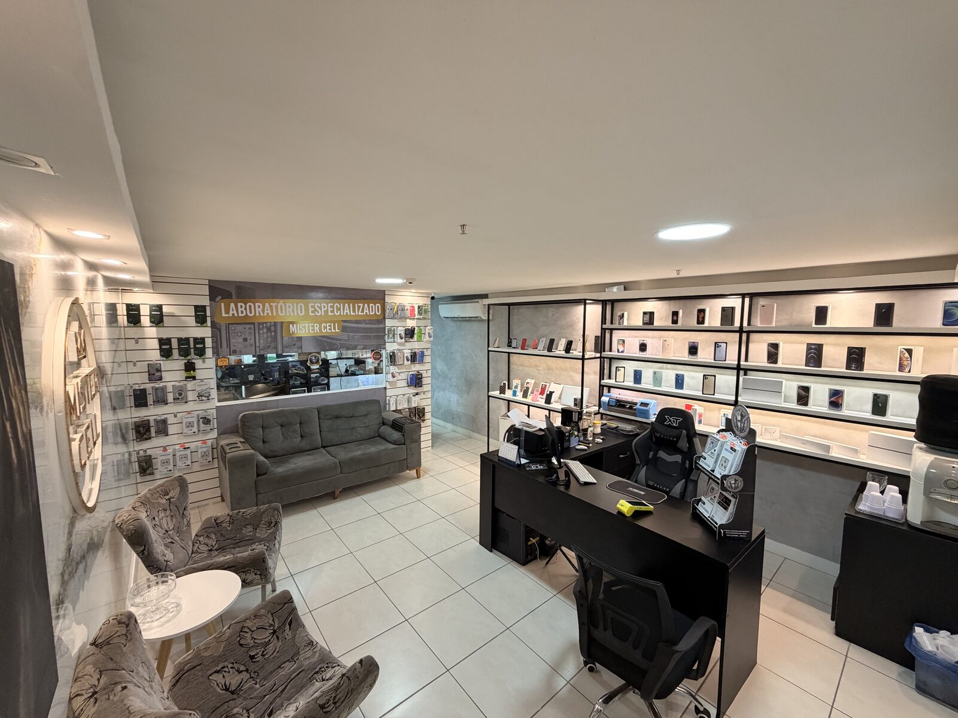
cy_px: 359
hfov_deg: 102.1
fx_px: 387
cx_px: 479
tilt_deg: -5.8
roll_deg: -0.1
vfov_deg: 85.7
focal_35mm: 14
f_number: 2.2
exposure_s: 1/120
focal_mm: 2.22
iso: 320
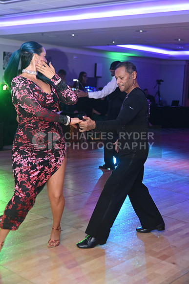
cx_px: 94
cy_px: 142
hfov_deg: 27.0
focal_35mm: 50
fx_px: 393
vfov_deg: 39.6
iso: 5000
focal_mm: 50
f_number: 5
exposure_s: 1/200
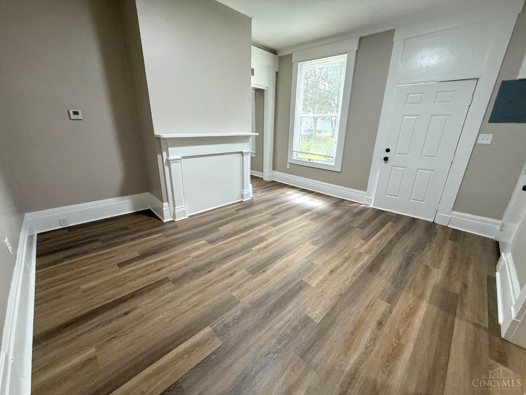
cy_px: 198
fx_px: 213
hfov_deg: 102.1
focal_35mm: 14
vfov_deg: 85.7
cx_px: 263
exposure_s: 1/120
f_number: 2.2
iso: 400
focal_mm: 2.22
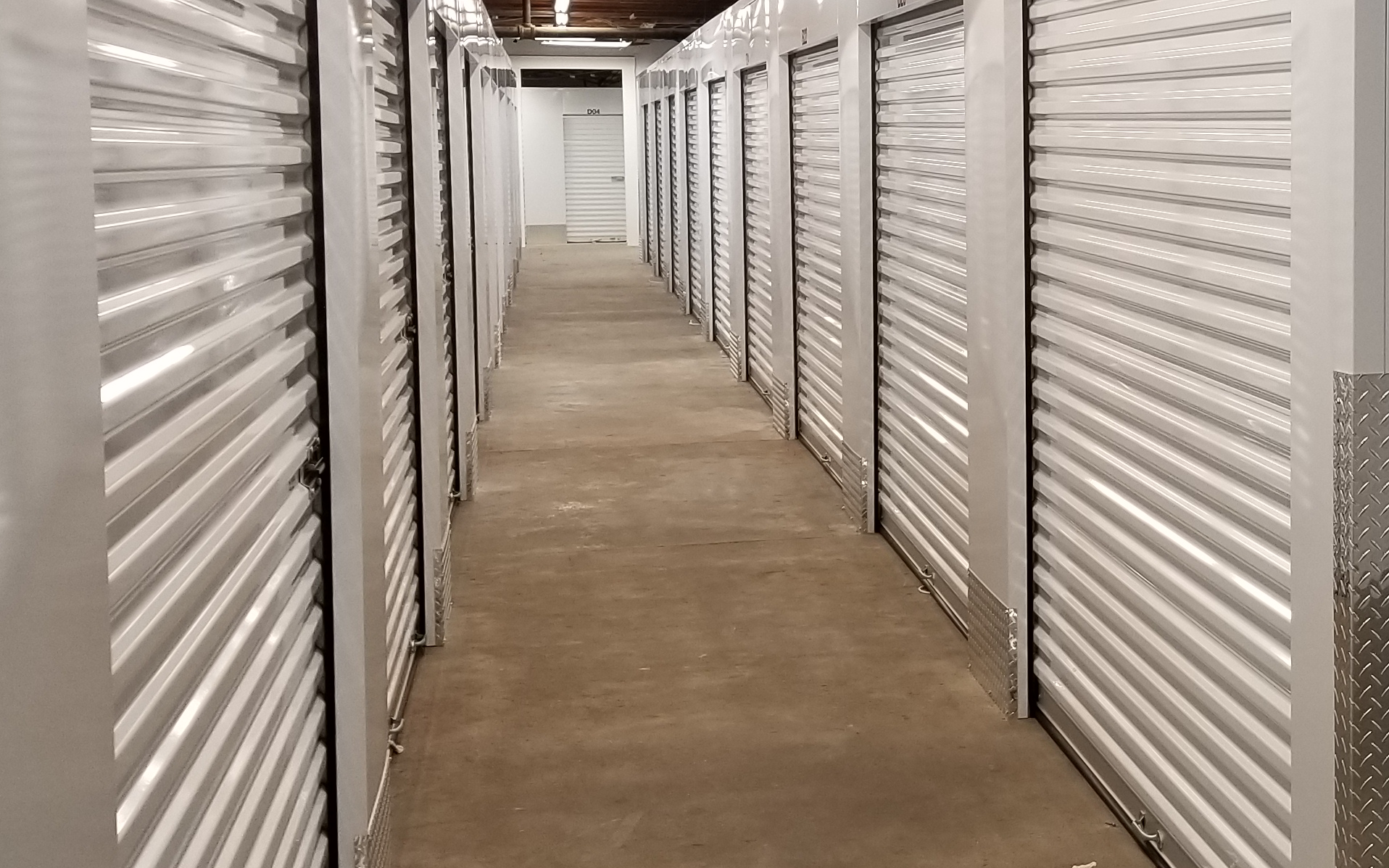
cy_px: 353
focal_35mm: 58
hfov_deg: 33.7
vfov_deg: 22.3
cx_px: 1172
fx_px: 2195
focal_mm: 4.25
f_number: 1.7
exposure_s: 1/60
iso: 100
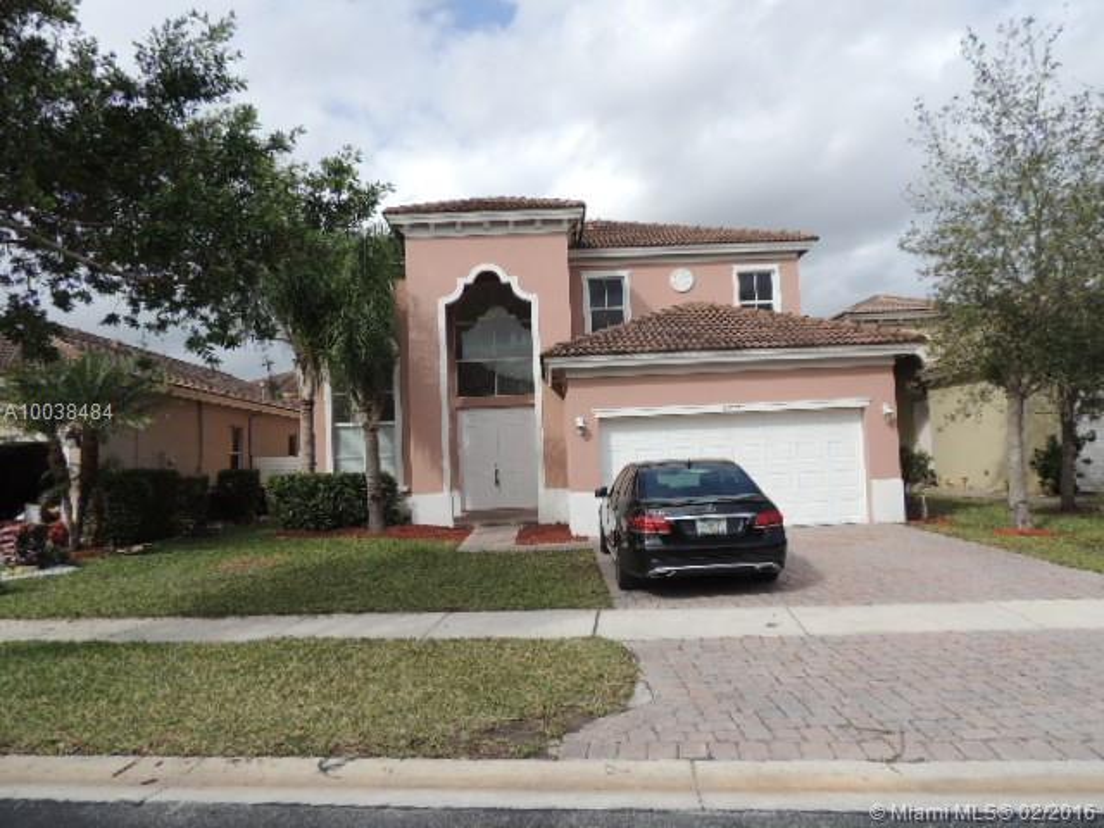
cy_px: 414
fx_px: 765
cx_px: 552
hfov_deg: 71.6
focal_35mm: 24
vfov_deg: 56.8
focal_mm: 4.3
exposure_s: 1/1250
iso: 100
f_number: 3
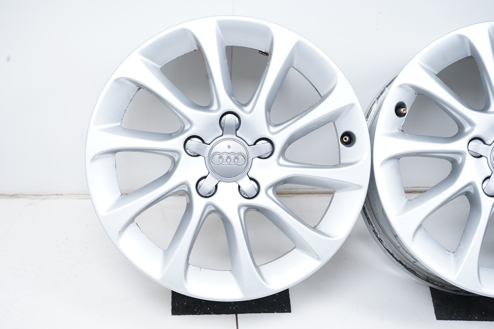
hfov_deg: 28.9
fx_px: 960
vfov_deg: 19.4
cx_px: 247
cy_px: 164
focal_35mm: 70
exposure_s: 1/125
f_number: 7.1
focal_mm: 70
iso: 250
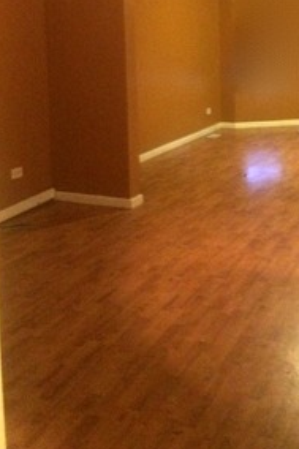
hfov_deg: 25.8
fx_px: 636
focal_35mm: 51
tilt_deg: -6.0
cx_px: 255
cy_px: 92
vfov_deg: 37.5
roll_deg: +0.8
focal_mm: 4.15
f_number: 2.2
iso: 640
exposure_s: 1/15
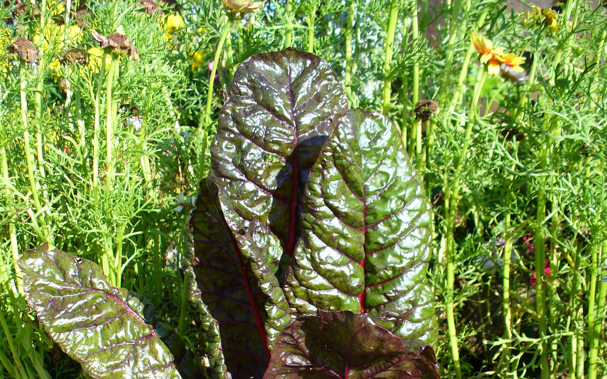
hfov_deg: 38.2
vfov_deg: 23.3
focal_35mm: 53
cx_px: 301
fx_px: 877
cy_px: 387
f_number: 2.8
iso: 80
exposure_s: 1/500
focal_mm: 6.1
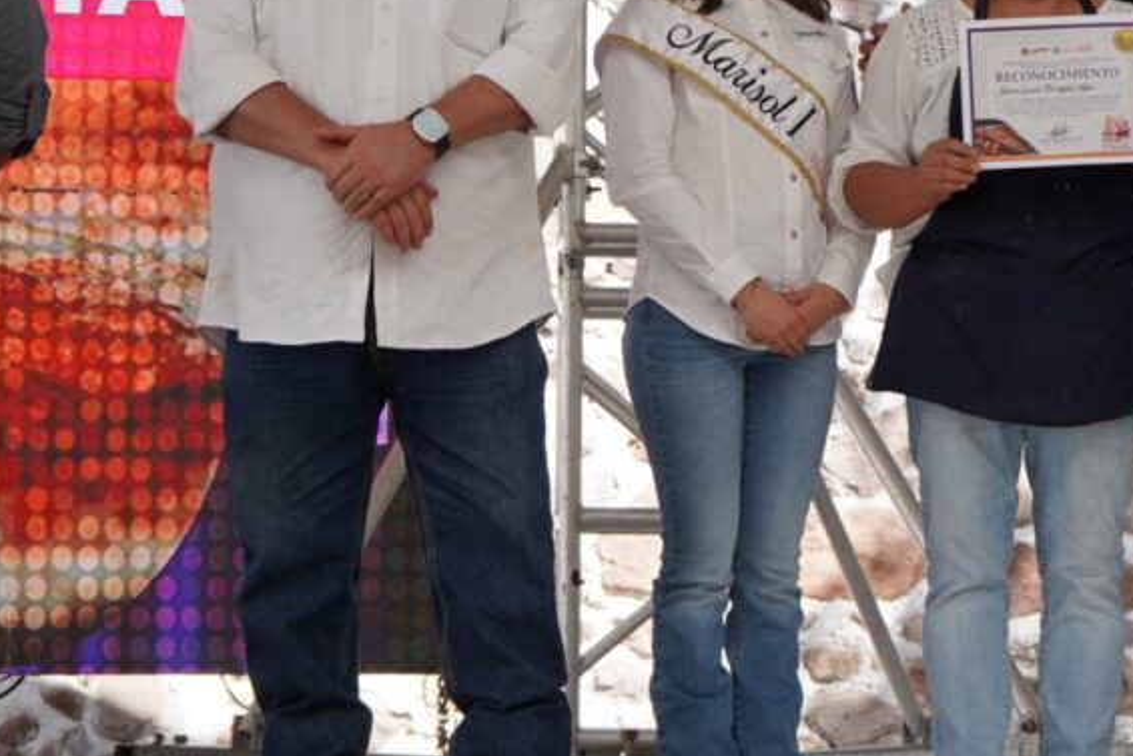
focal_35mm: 119
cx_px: 906
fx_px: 3746
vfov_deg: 11.5
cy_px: 277
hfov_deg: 17.1
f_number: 5
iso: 125
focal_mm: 56
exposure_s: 1/160
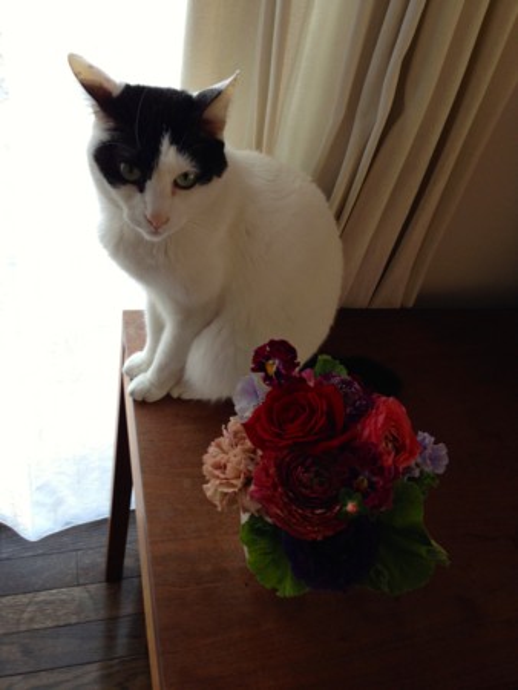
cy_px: 345
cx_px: 259
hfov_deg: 43.0
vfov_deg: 55.3
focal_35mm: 33
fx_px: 658
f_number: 2.4
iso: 64
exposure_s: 1/30
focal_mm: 4.12
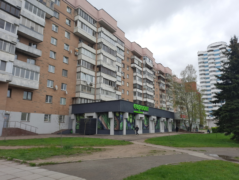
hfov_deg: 71.6
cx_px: 120
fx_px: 166
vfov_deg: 56.8
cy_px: 90
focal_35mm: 24
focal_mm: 5.23
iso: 40
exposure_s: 1/503
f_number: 1.8
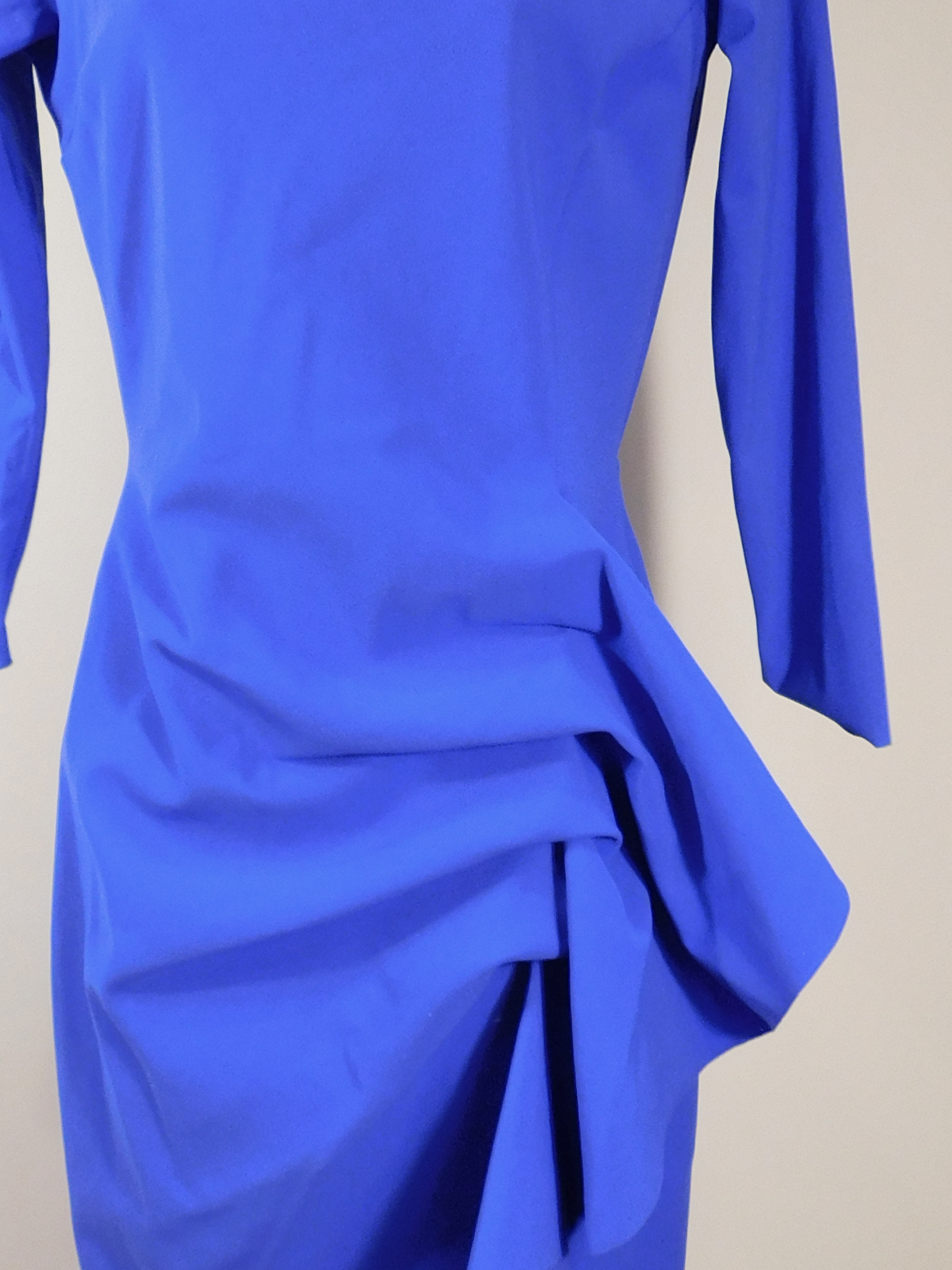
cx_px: 476
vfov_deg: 73.9
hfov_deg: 58.9
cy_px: 635
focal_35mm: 23
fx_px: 843
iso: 200
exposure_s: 1/30
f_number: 3
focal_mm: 4
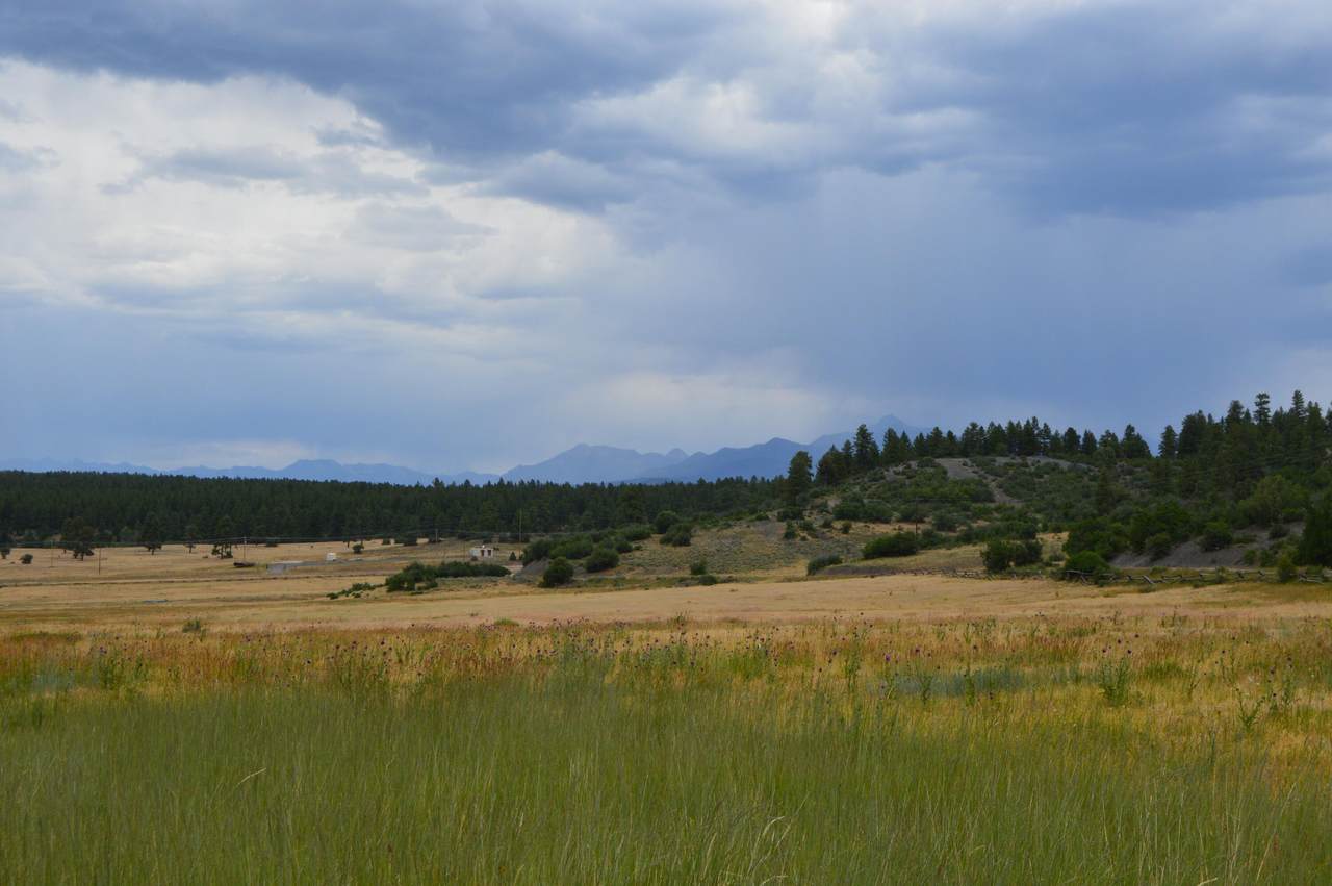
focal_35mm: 51
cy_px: 443
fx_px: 1885
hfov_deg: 38.9
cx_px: 666
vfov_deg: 26.4
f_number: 11
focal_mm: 34
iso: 400
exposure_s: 1/500
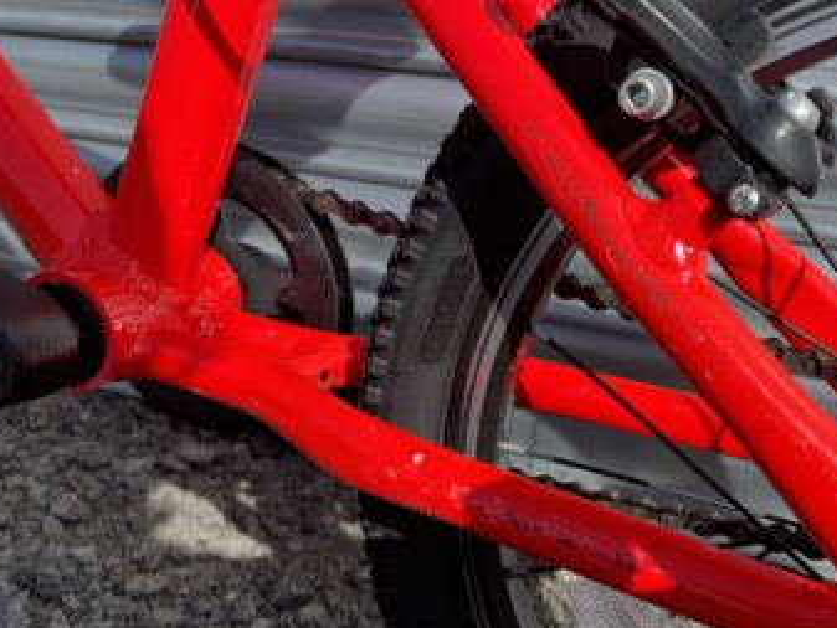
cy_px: 367
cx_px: 556
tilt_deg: -23.1
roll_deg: -3.7
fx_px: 895
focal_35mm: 37
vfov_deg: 38.6
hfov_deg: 49.3
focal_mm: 4.2
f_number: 1.6
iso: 32
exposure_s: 1/2212
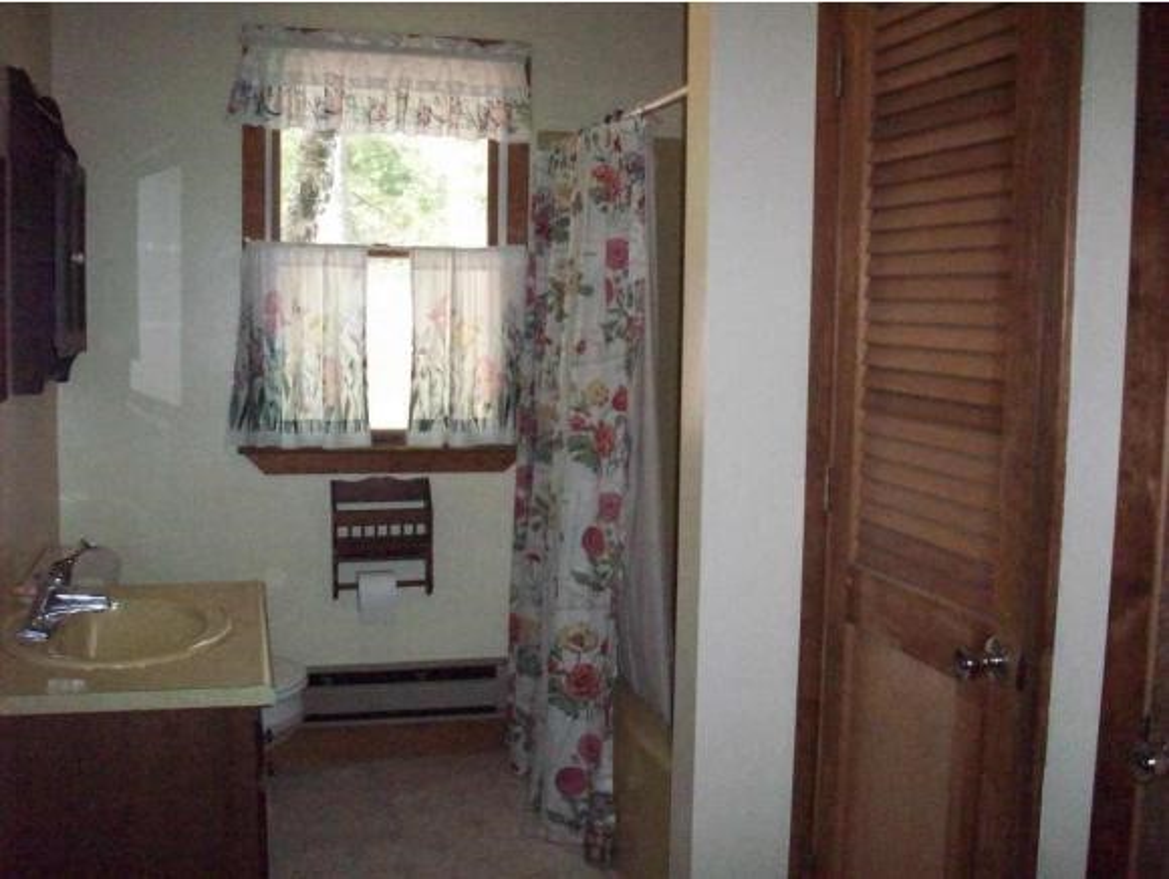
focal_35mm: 37
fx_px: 1251
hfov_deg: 50.1
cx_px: 584
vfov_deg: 38.7
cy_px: 440
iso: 800
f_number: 2.8
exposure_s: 1/128
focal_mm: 6.2
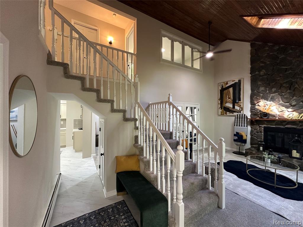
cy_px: 114
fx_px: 123
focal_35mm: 14
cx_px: 152
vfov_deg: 85.7
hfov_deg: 102.1
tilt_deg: +0.5
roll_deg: -0.1
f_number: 2.2
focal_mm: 2.22
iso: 250
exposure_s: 1/60
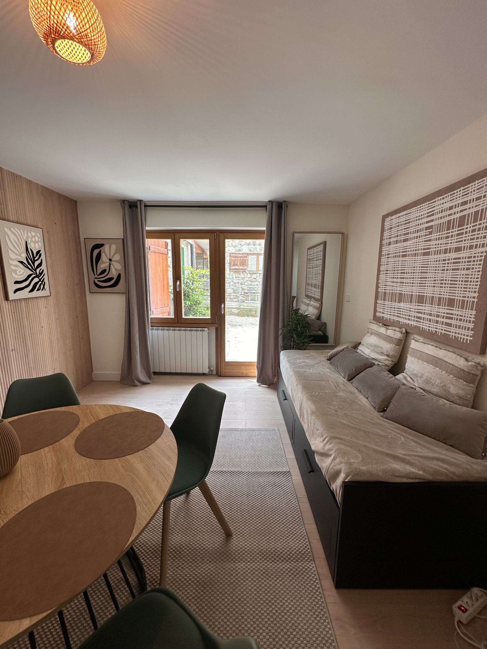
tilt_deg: -9.4
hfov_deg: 85.7
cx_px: 244
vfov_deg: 102.1
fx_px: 263
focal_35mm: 14
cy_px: 324
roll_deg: -0.8
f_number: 2.2
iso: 80
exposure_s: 1/99
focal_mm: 2.22
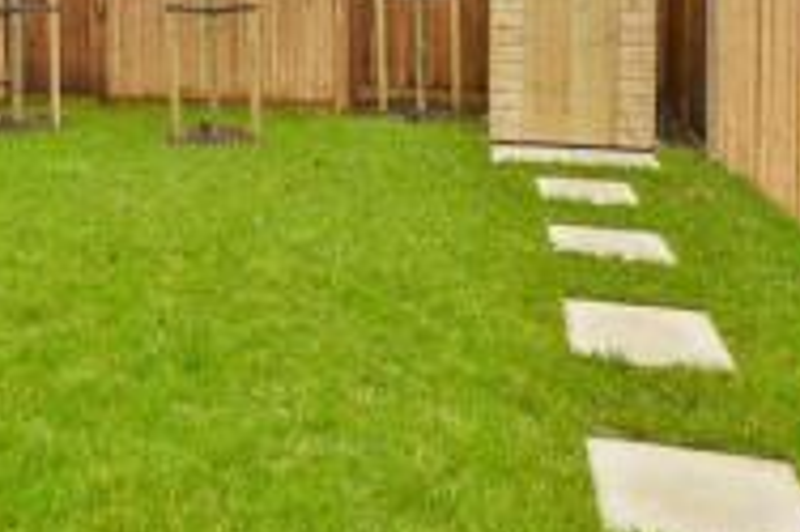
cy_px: 6
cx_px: 174
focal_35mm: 38
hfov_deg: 48.2
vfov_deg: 32.4
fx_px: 844
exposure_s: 1/100
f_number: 5
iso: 500
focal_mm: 10
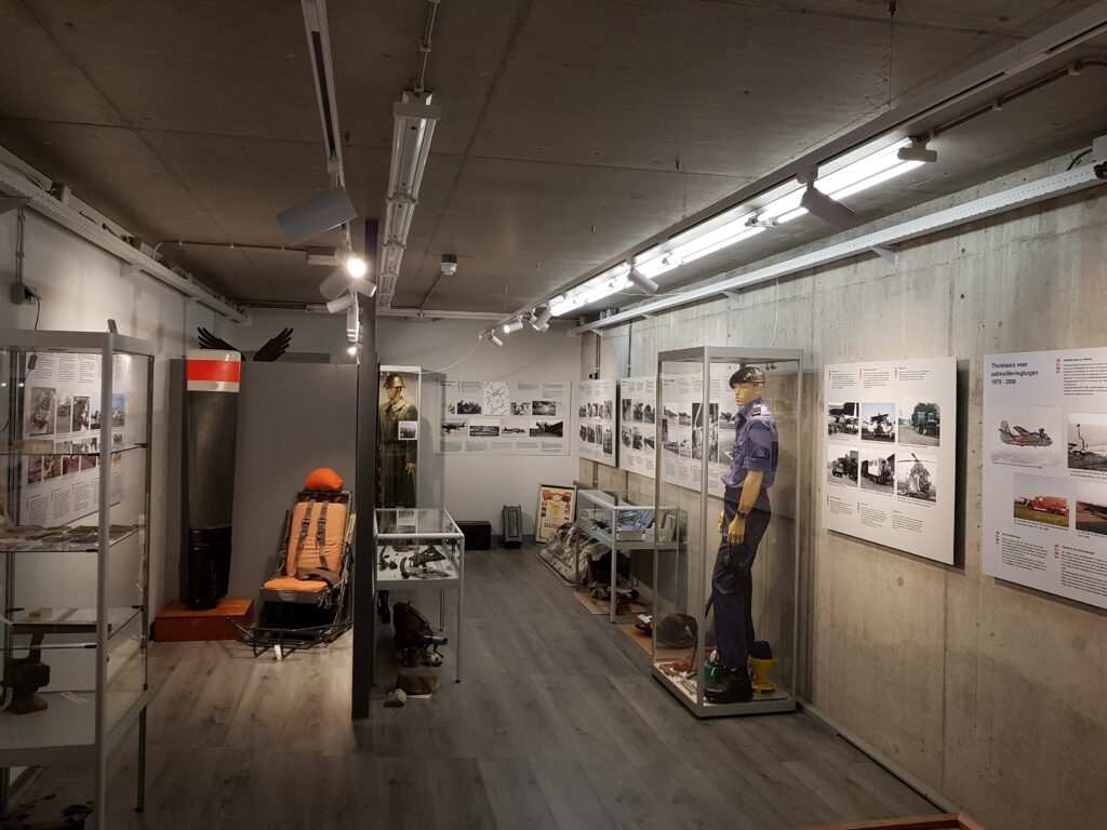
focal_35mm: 26
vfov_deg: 53.1
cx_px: 554
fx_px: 831
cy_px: 415
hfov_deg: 67.3
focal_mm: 4.2
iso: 80
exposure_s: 1/100
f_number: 1.7
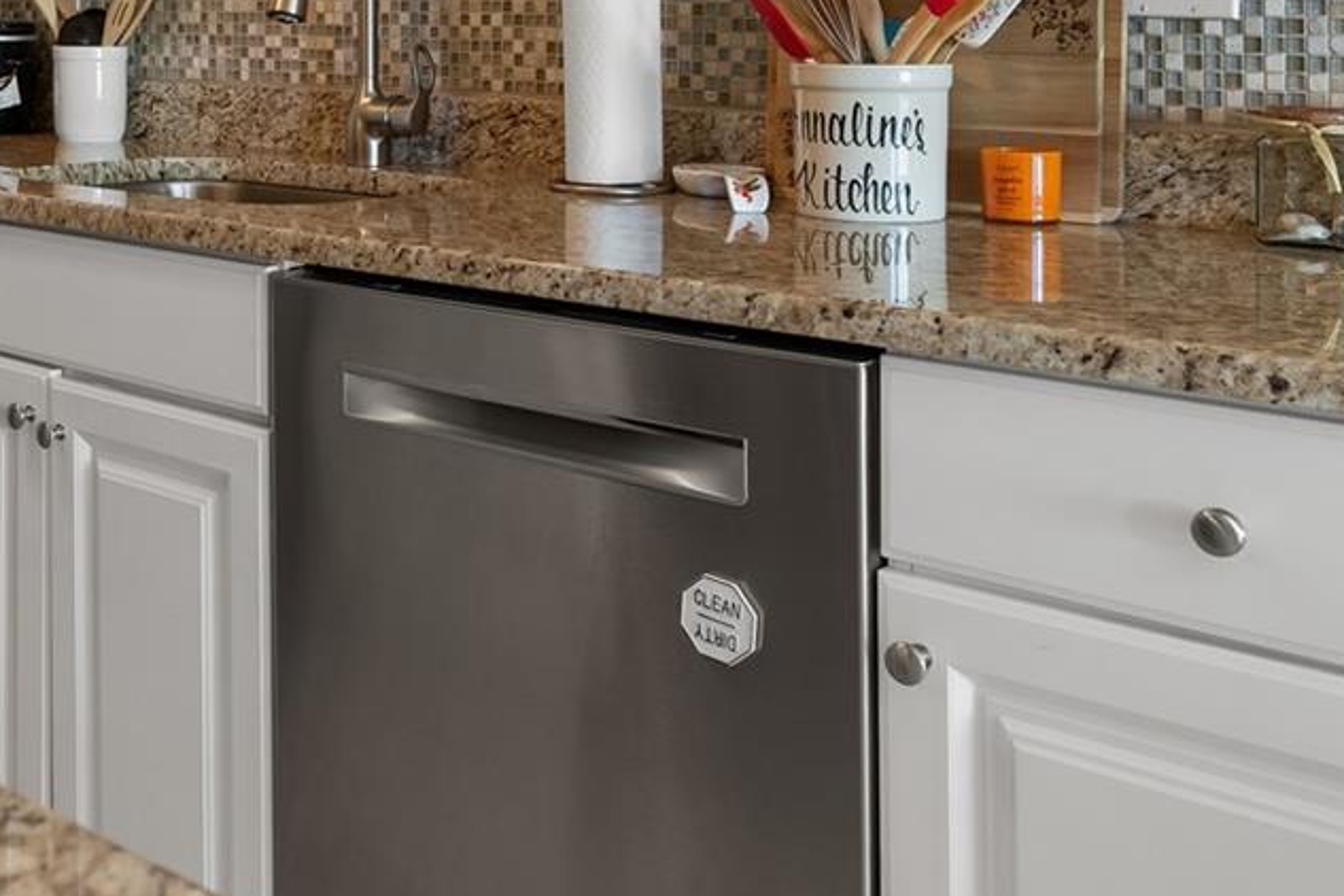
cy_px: 4
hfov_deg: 37.5
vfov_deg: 26.0
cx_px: 130
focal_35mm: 49
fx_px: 1839
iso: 500
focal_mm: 19.5
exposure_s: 1/5
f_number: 8
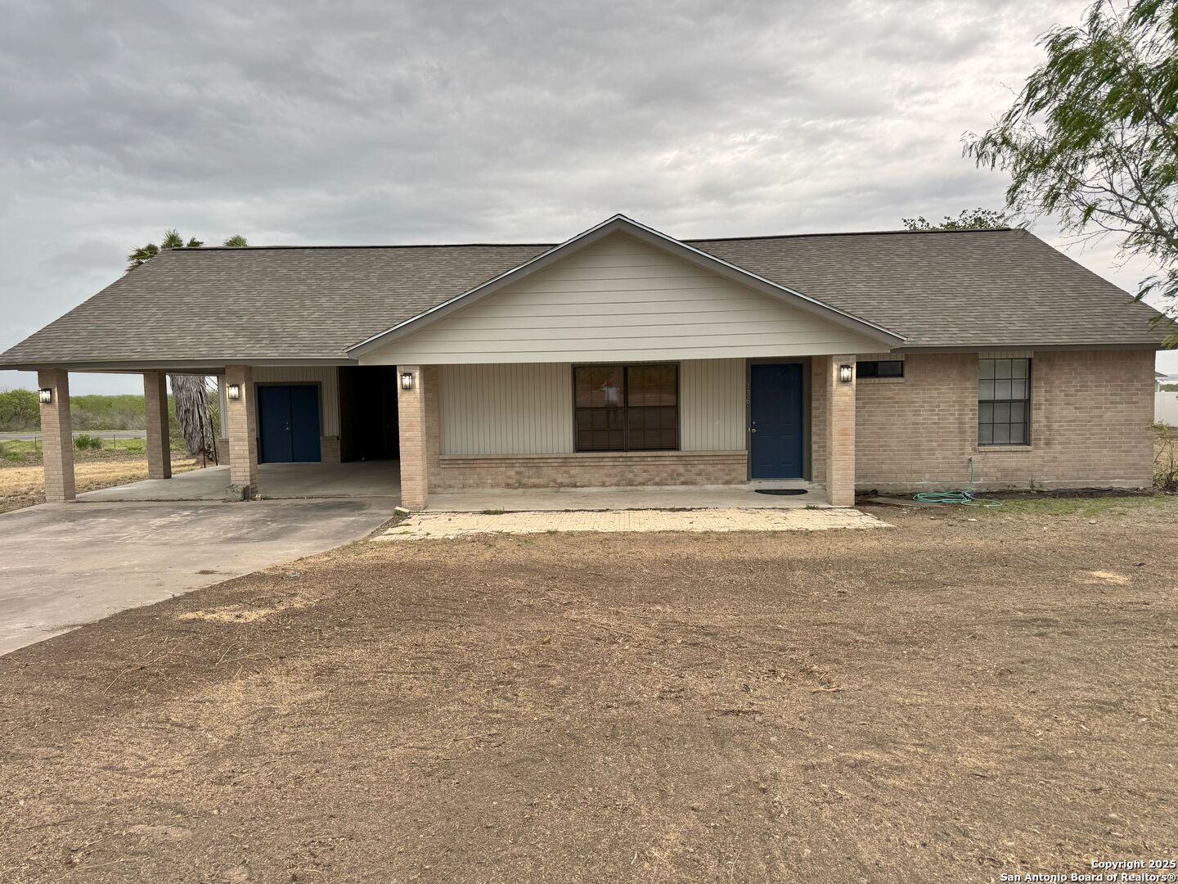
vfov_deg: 56.8
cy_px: 442
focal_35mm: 24
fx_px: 817
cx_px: 589
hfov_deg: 71.6
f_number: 1.78
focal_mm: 6.76
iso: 80
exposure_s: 1/331
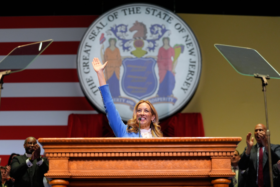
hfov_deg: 27.3
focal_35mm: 74
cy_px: 94
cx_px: 140
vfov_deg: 18.4
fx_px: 576
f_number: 2.8
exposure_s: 1/750
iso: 1600
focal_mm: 74
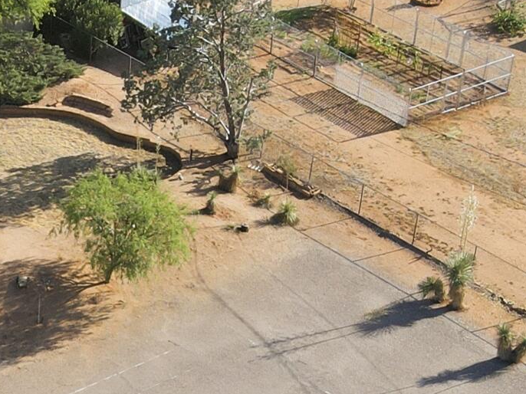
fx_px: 1595
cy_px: 538
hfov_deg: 18.0
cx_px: -69
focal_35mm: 105
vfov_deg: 13.5
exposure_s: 1/400
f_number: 2.8
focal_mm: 4.5
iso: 100
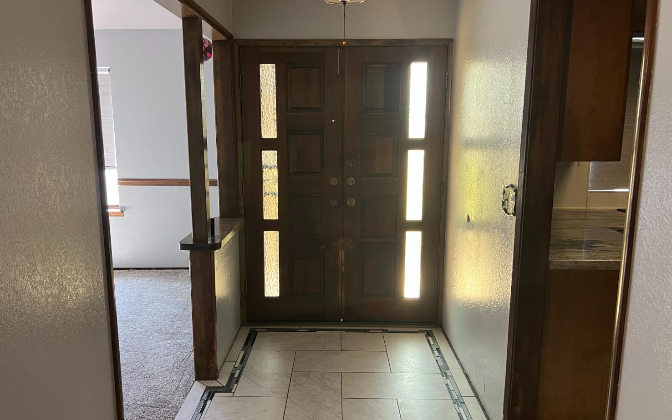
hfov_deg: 66.5
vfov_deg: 44.6
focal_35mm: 28
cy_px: 210
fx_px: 513
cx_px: 333
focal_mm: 5.7
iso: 125
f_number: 1.5
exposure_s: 1/60
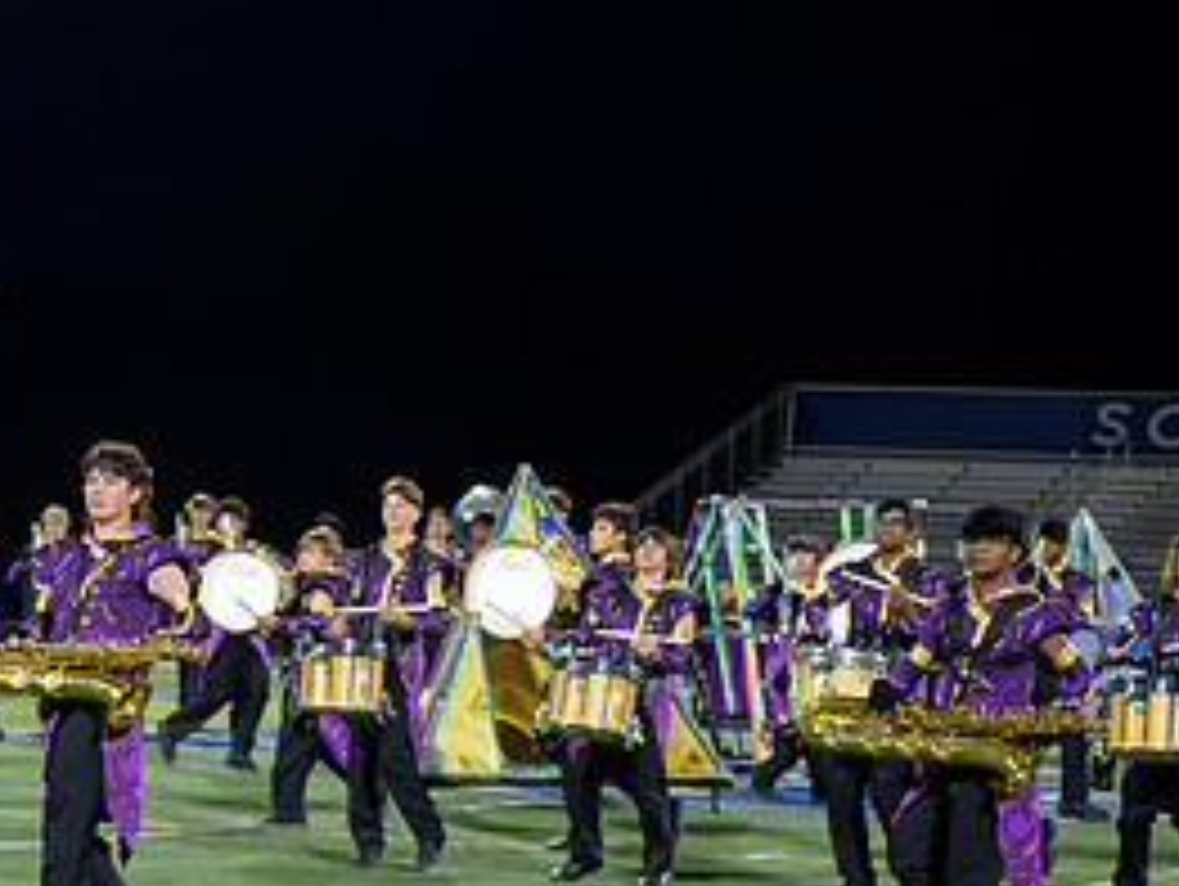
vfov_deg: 9.9
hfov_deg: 13.2
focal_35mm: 149
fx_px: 5080
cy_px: 866
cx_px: 180
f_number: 2.8
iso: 1250
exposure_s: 1/400
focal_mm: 70
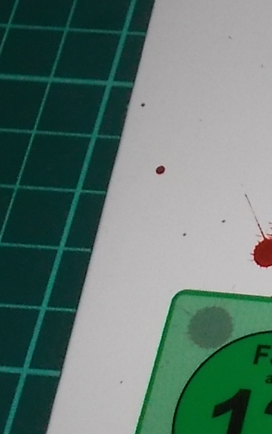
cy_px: 115
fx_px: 1362
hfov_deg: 10.4
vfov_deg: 18.0
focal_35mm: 115
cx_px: 552
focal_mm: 4.1
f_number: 3.3
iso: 200
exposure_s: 1/30
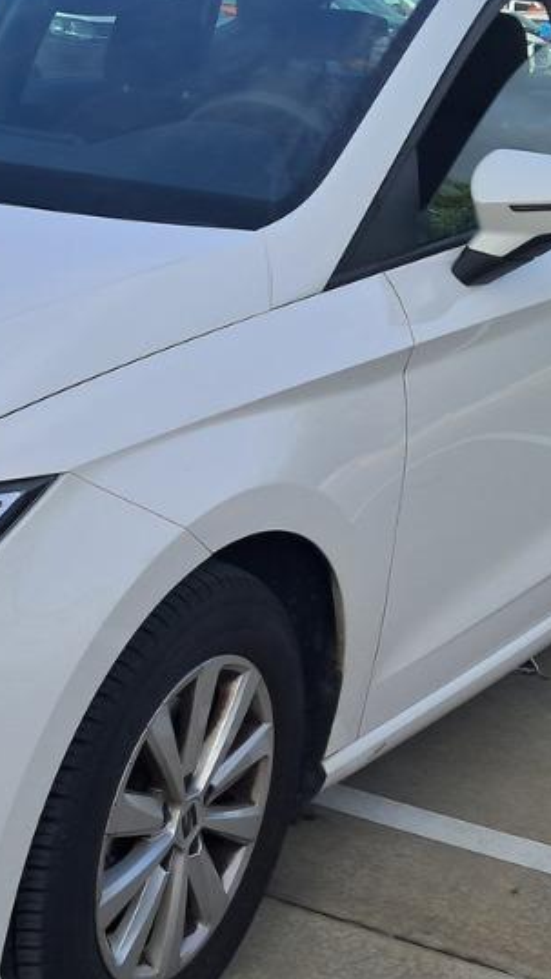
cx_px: -111
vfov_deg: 30.1
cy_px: 486
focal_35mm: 70
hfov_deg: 16.5
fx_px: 1816
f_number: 1.8
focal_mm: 4
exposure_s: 1/526
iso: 50
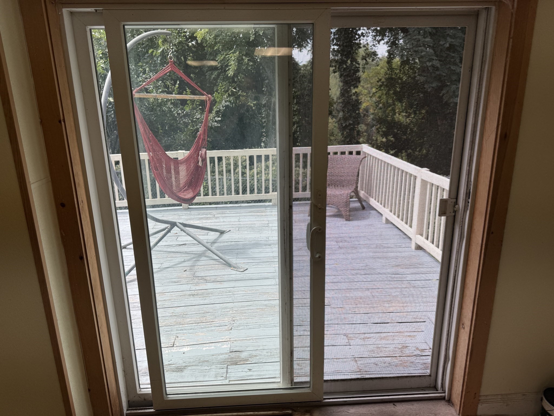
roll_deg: +0.3
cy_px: 208
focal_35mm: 24
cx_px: 277
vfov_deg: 56.8
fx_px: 384
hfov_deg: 71.6
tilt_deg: -16.6
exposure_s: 1/1026
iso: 80
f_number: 1.78
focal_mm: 6.76
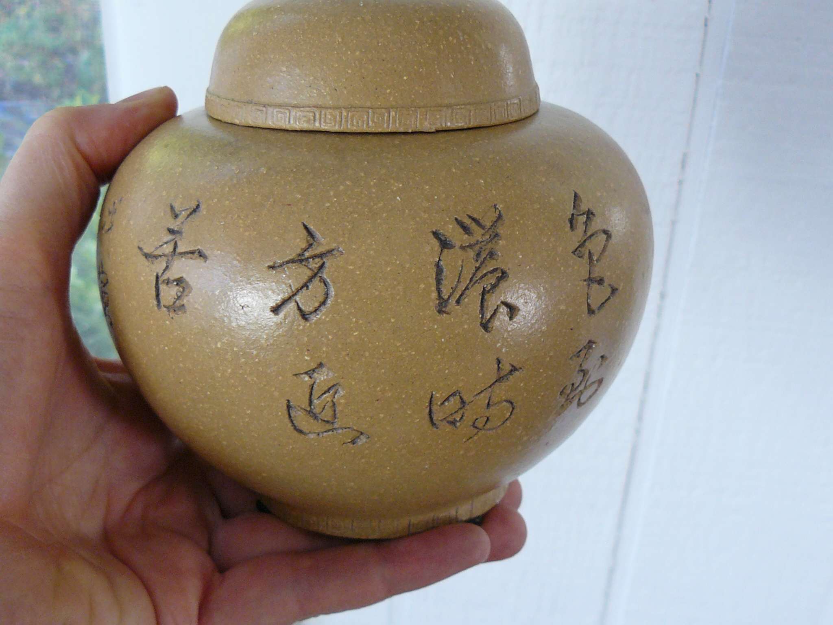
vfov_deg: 27.5
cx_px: 416
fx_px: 1275
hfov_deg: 36.2
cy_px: 312
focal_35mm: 53
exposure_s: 1/30
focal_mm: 6
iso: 160
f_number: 2.8
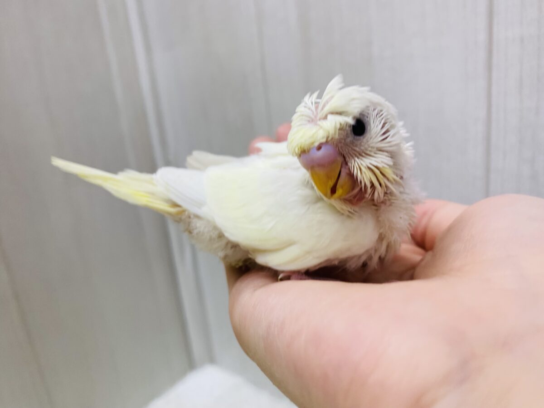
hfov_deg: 69.4
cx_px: 272
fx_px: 393
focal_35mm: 25
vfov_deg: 54.9
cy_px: 204
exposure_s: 1/100
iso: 100
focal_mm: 4.25
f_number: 1.8
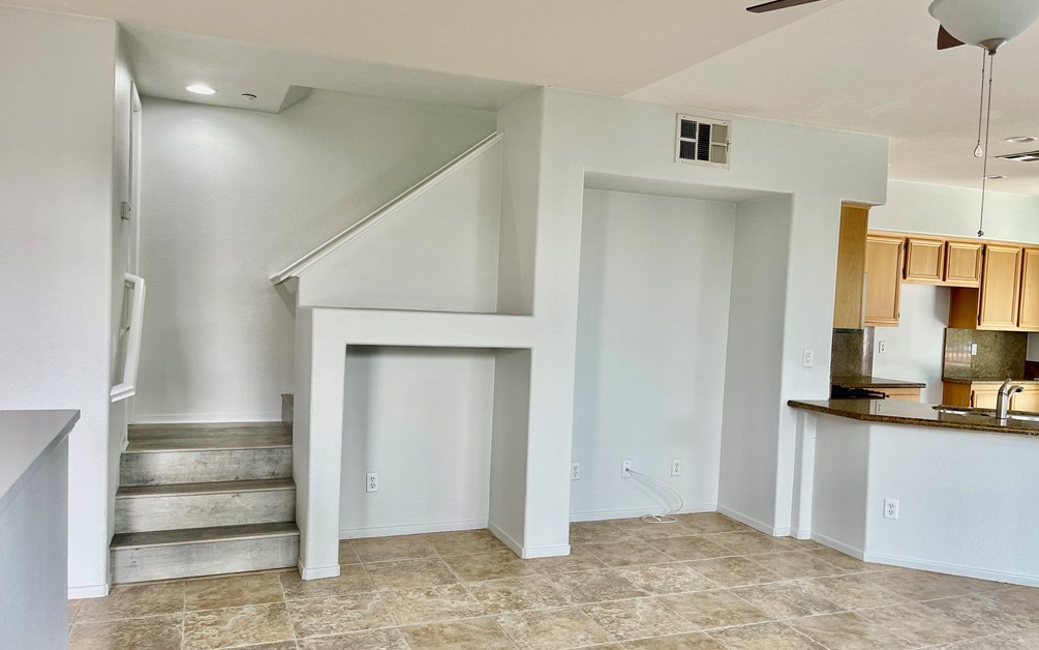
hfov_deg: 68.4
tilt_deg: -2.3
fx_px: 764
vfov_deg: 46.0
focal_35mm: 27
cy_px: 332
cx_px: 522
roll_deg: -1.9
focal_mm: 5.1
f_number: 1.6
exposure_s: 1/120
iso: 64
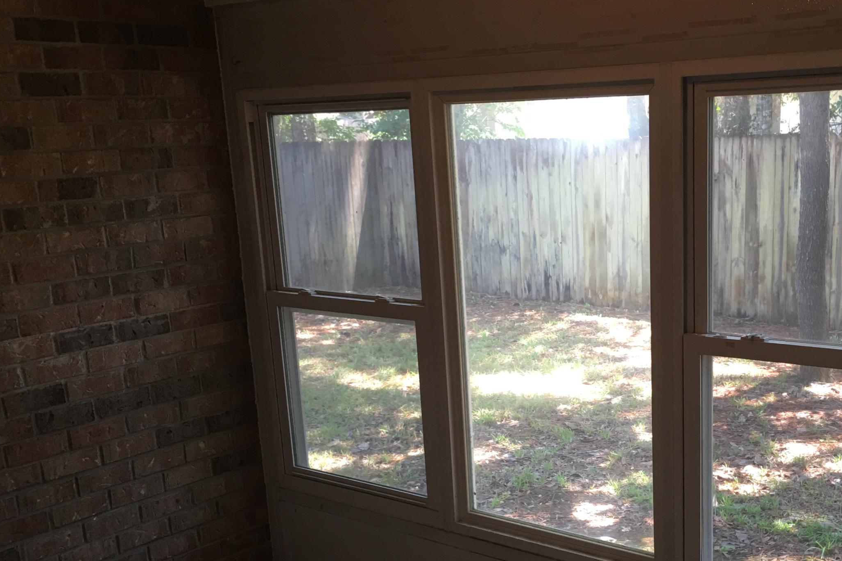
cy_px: 393
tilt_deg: -12.7
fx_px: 1029
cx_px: 575
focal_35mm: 44
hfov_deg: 43.7
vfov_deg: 30.2
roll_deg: +2.3
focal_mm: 4.15
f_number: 2.2
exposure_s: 1/15
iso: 25
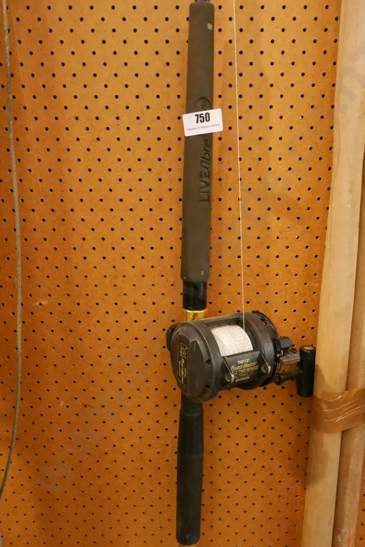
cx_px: 208
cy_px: 271
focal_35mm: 36
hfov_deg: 36.8
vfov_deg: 53.1
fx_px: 547
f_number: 4.1
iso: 3200
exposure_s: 1/60
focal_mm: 17
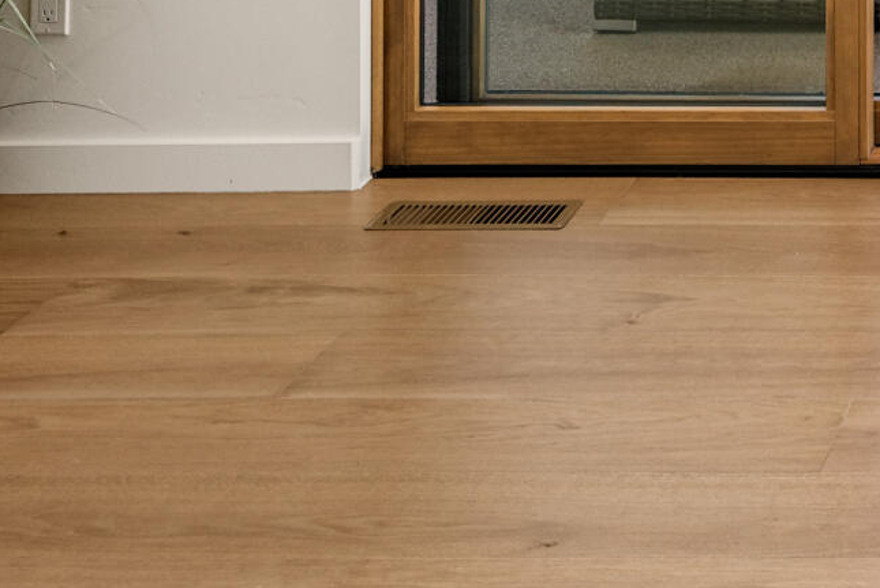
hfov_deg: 19.2
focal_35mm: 93
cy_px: -598
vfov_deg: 12.8
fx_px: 2275
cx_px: 1323
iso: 320
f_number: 7.1
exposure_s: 1/50
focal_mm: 20
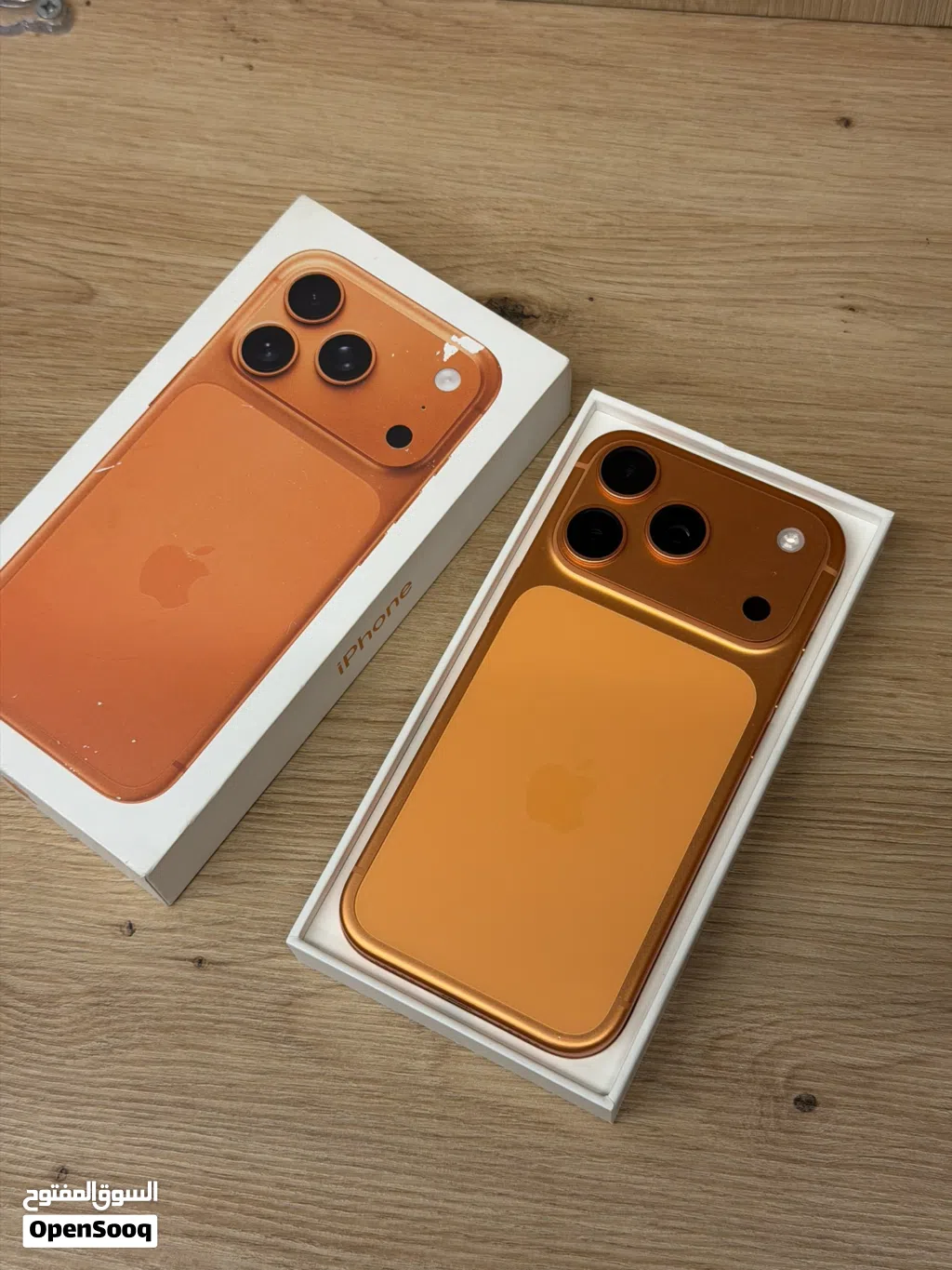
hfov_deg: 30.3
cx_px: 476
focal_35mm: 48
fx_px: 1760
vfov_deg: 39.7
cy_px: 635
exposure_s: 1/50
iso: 64
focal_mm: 6.76
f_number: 1.78
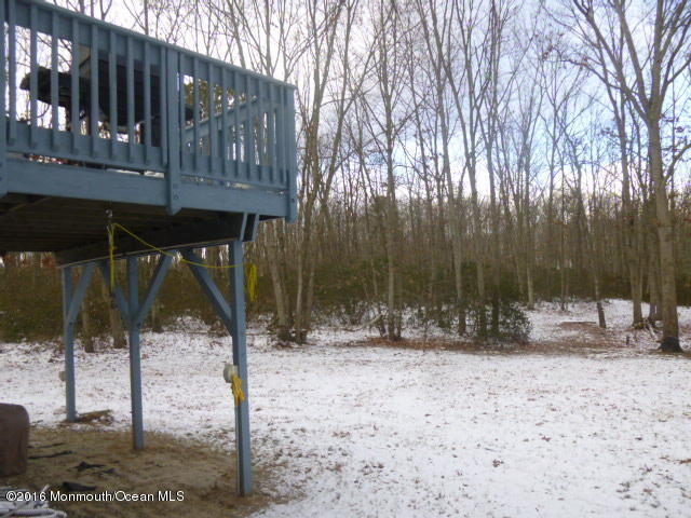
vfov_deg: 54.9
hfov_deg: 69.4
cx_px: 346
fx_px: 499
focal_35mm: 25
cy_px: 259
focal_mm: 4.5
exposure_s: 1/100
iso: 100
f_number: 3.1
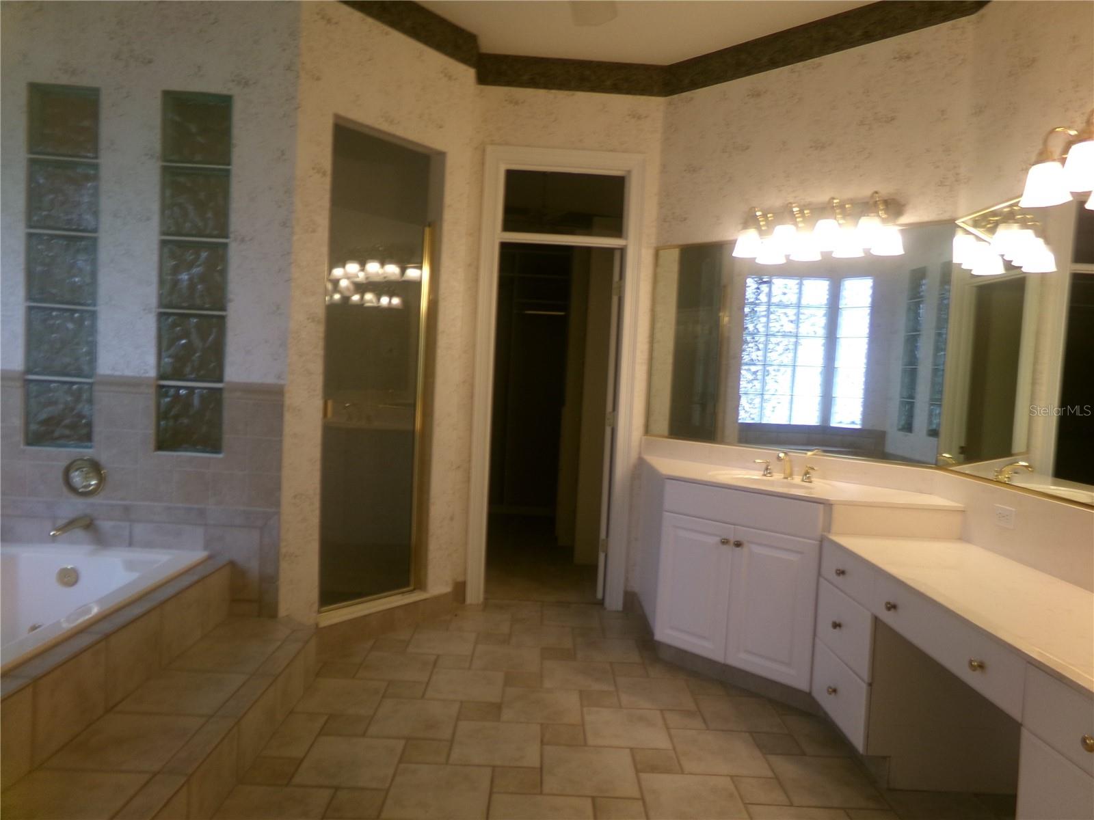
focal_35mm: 24
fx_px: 758
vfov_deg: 56.8
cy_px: 410
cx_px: 547
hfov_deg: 71.6
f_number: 3.7
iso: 154
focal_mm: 4.3
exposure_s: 1/34
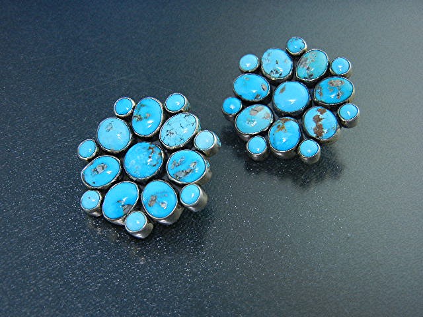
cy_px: 158
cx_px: 212
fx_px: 635
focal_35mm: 52
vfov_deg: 28.0
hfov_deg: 36.8
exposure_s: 1/30
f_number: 3.9
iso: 200
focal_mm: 9.3
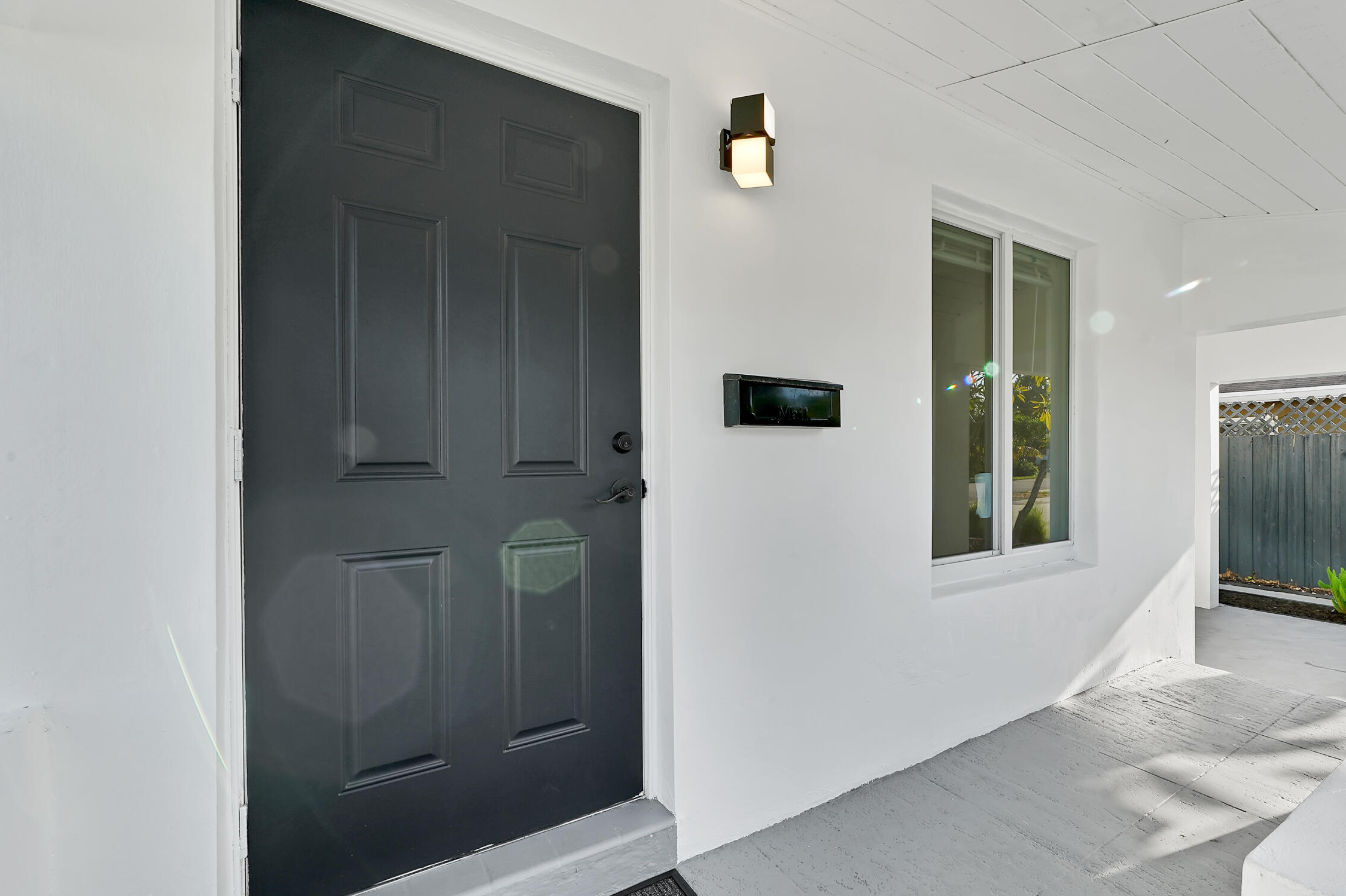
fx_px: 598
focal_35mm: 16
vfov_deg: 73.7
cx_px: 780
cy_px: 448
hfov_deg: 95.9
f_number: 16
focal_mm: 12
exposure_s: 1/15
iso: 100
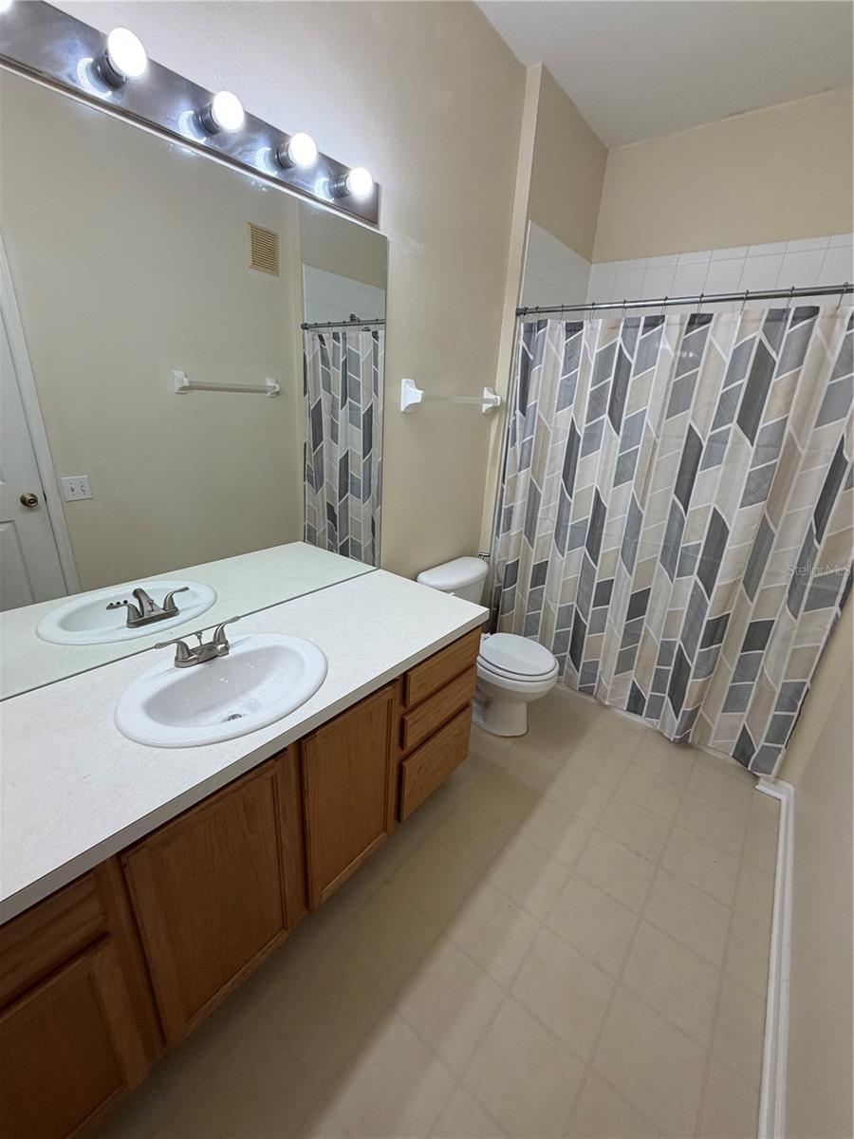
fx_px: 461
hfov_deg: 85.7
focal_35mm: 14
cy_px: 570
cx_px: 427
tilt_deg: -17.8
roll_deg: -4.3
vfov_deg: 102.1
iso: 125
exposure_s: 1/120
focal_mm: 2.22
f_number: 2.2
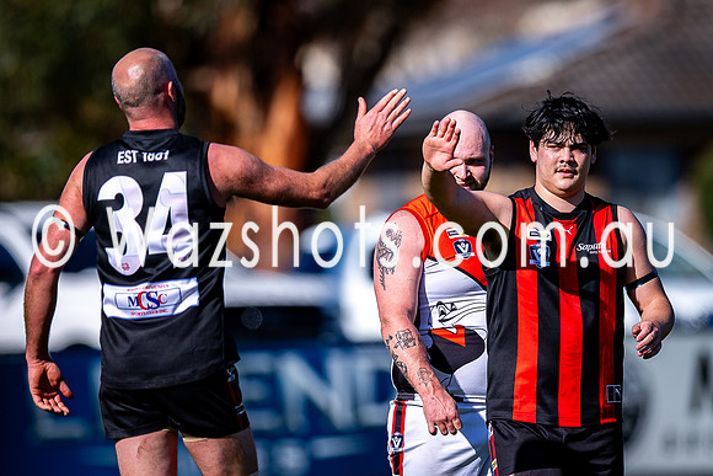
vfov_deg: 1.7
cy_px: 272
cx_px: 429
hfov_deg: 2.5
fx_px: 16157
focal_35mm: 816
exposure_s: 1/2000
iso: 110
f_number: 4
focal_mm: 500
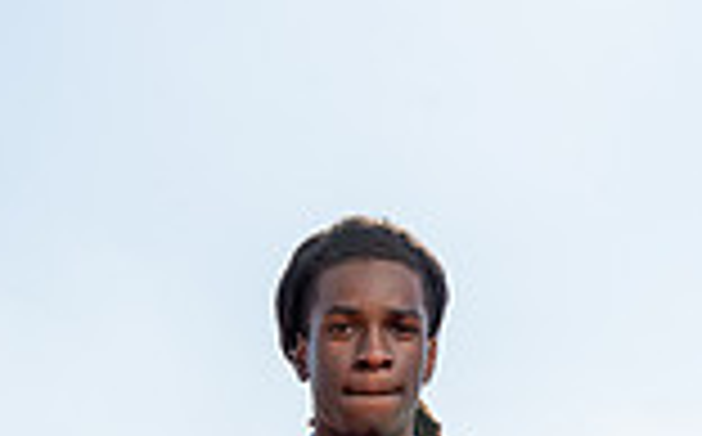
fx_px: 1968
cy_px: 966
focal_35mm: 103
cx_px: 360
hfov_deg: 20.2
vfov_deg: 11.1
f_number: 9
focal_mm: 35
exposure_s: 1/200
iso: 125
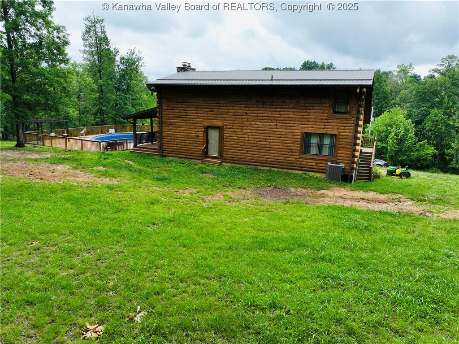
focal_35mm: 24
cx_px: 230
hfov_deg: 71.6
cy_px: 172
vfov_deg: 56.8
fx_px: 318
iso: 200
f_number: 2.8
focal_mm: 12.29
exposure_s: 1/1000
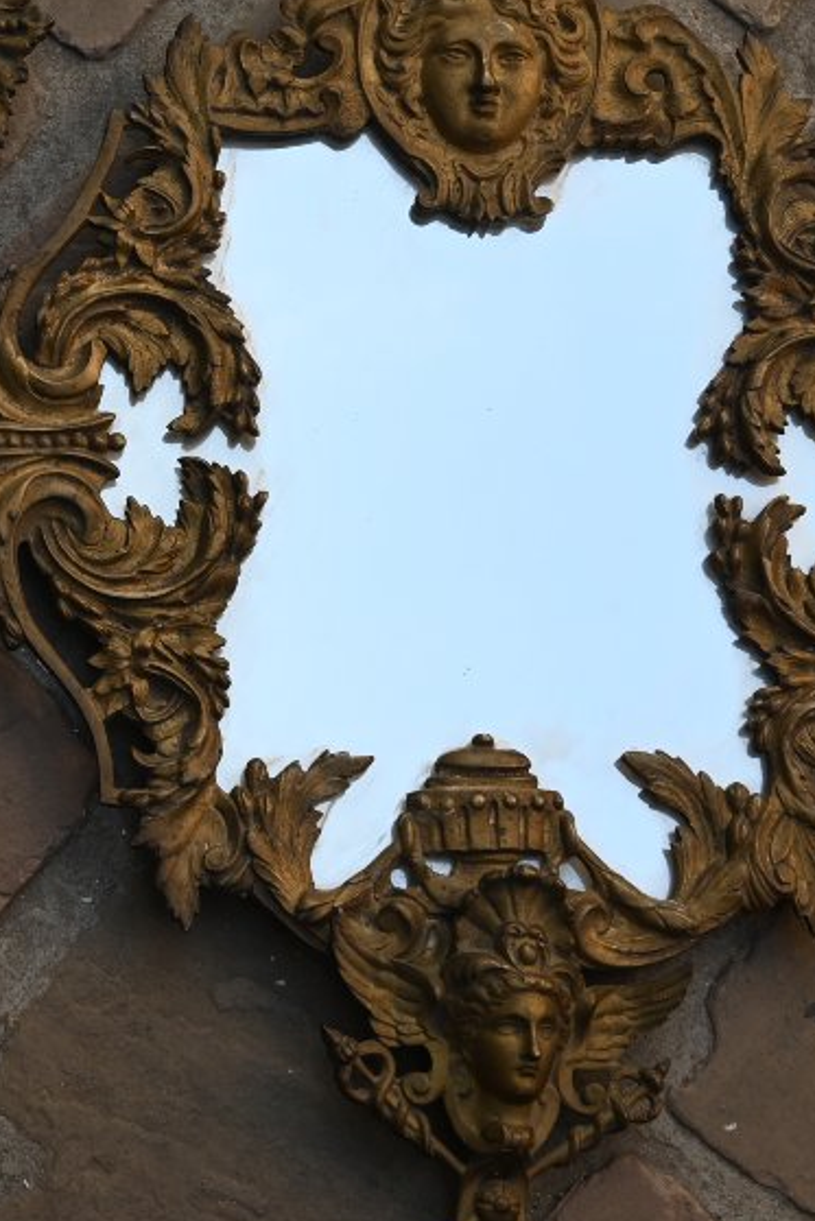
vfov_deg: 19.5
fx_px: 3550
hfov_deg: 12.9
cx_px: 9
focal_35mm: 105
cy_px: 441
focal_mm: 32.5
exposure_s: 1/250
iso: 180
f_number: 5.6
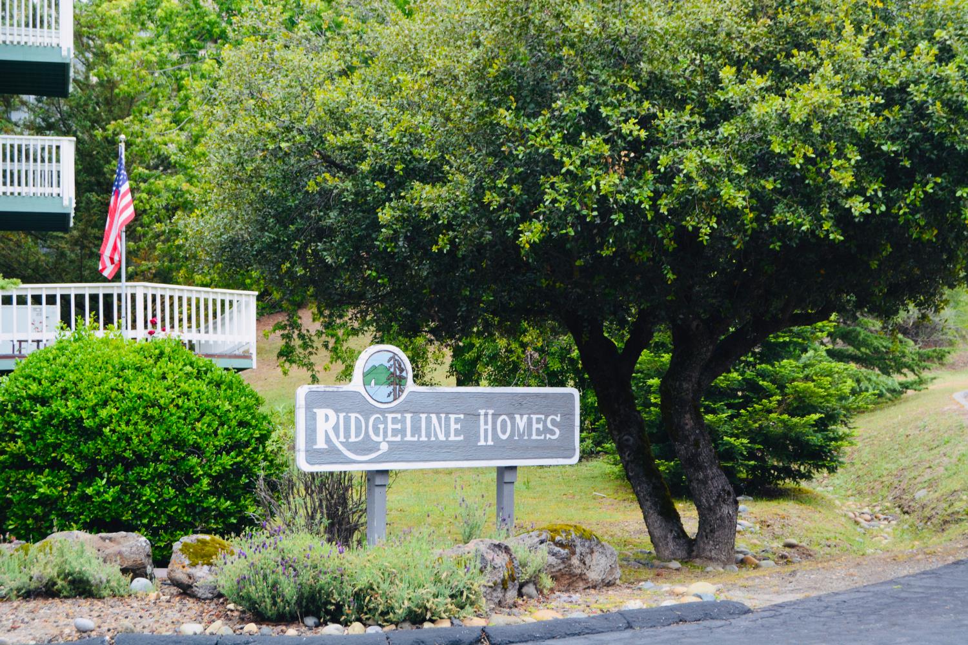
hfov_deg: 33.4
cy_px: 322
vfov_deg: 22.6
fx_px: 1613
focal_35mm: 60
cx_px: 484
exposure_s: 1/60
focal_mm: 40
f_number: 8
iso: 560
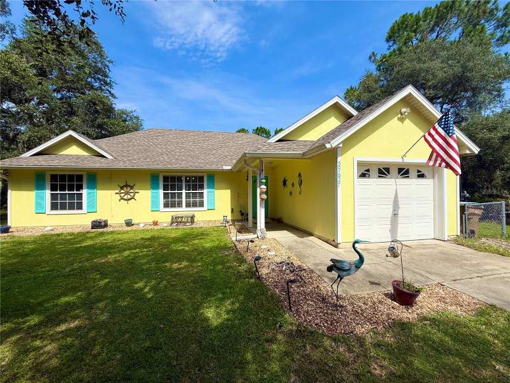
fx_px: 206
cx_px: 255
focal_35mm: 14
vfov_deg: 85.7
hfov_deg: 102.1
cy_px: 192
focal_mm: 2.22
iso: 50
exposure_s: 1/2506
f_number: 2.2
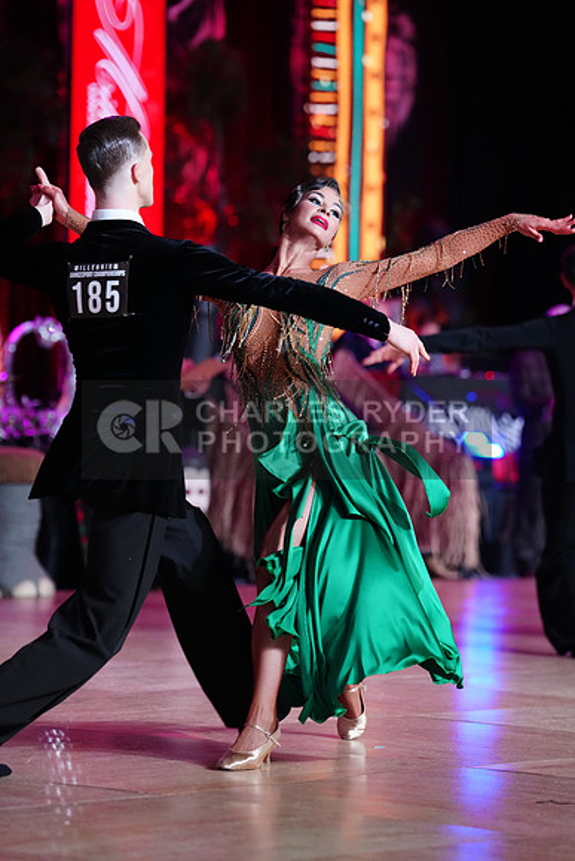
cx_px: 288
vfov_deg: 13.4
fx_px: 3663
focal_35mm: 153
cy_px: 430
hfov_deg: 9.0
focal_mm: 153
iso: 4000
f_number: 3.5
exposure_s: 1/400
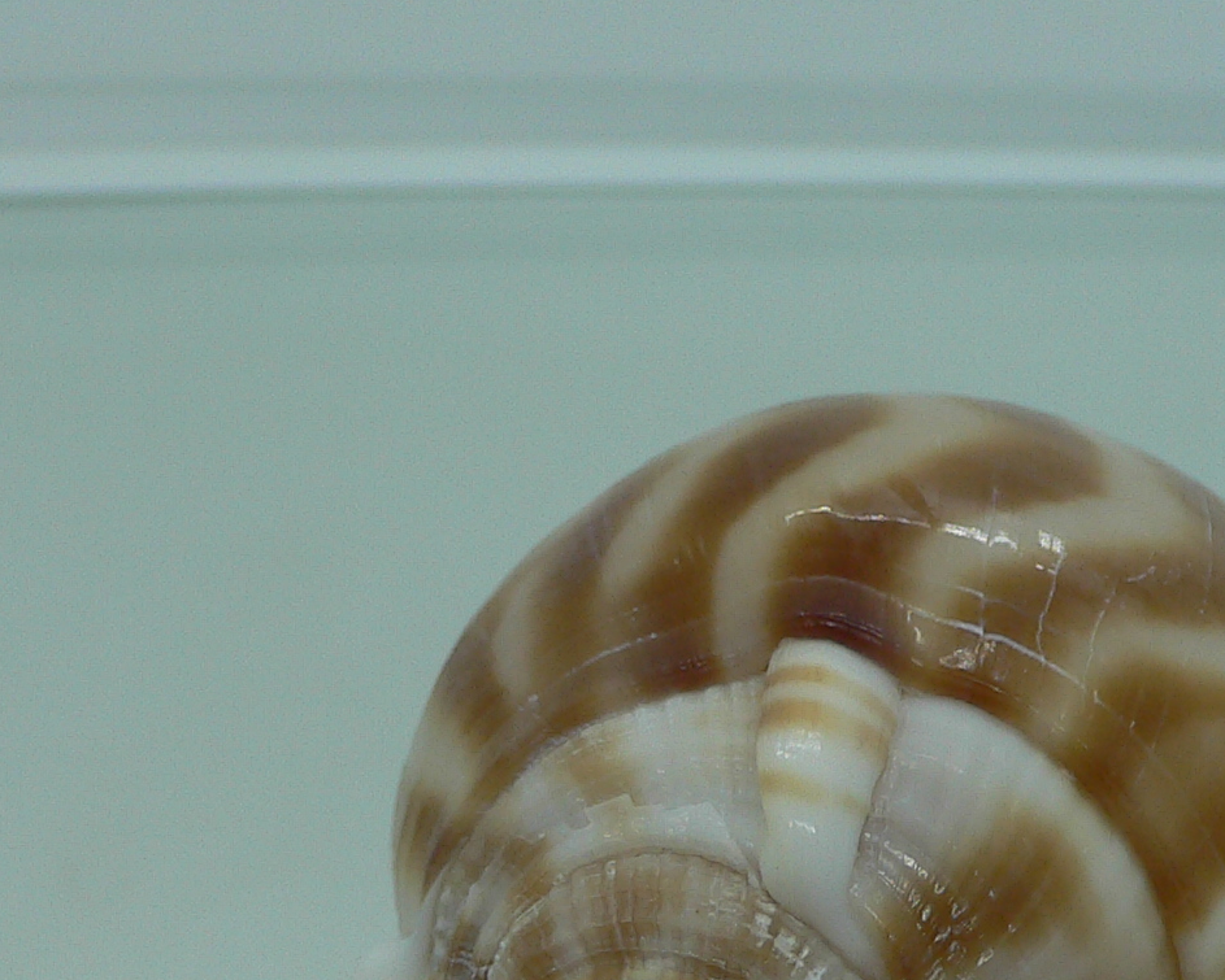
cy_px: 949
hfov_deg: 25.9
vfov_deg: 20.4
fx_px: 2647
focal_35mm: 73
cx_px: 808
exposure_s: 1/60
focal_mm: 4.6
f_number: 2.8
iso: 80
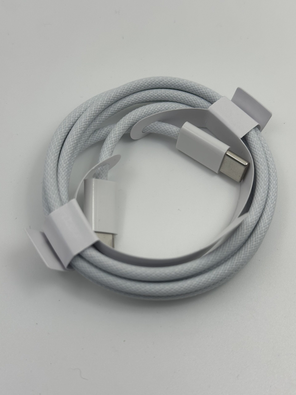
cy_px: 198
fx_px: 547
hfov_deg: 30.3
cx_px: 148
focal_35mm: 48
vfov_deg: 39.7
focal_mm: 6.86
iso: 50
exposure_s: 1/124
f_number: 1.78
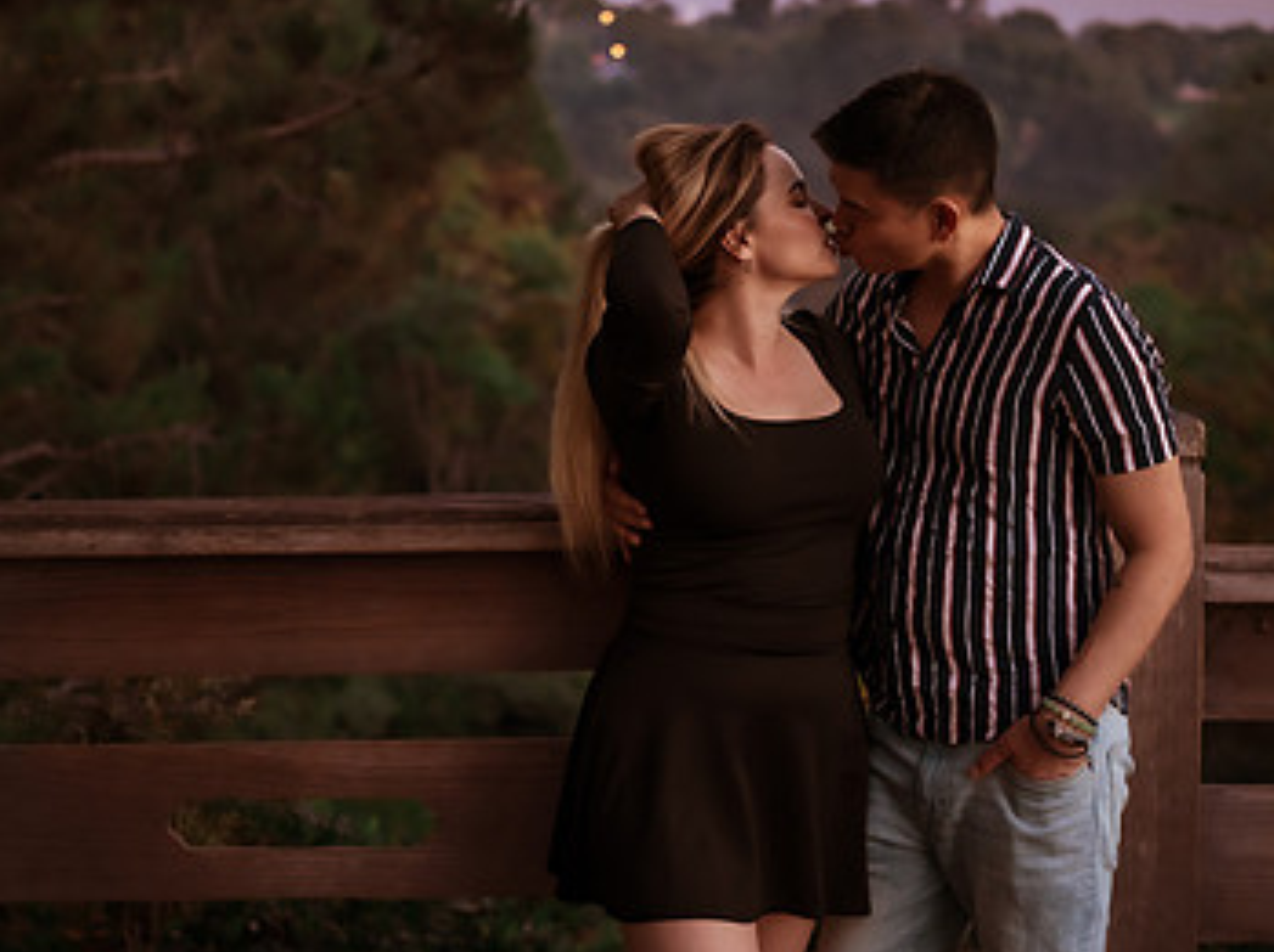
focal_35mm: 56
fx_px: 2059
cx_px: 701
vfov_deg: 26.0
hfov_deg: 34.4
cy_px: 352
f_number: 1.8
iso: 1250
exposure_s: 1/320
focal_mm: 35
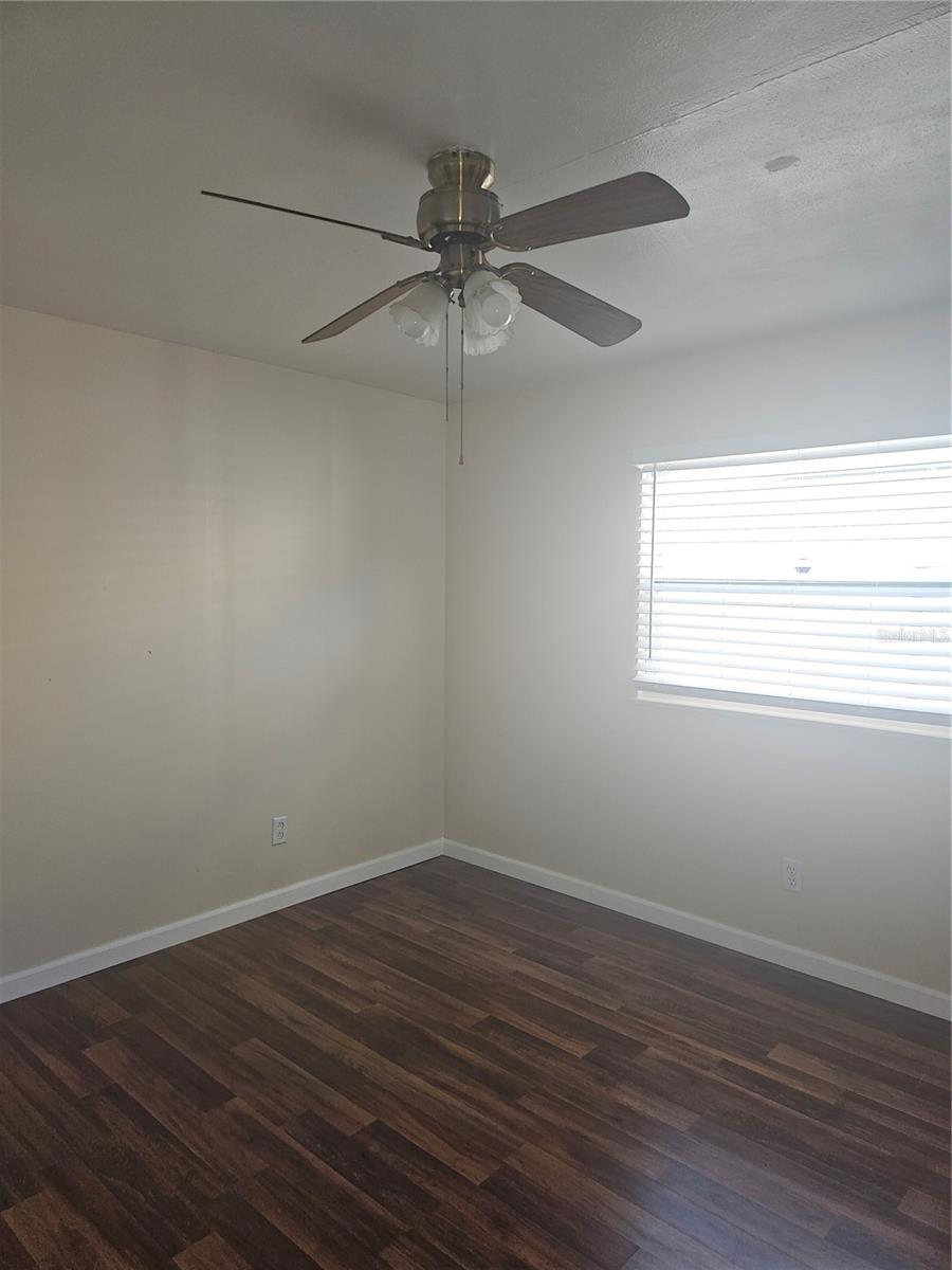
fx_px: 843
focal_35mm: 23
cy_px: 635
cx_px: 476
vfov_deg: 73.9
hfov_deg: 58.9
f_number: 1.7
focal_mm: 6.3
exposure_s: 1/60
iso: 40
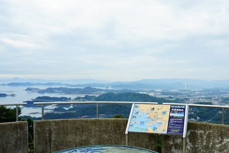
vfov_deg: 33.7
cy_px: 110
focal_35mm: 39
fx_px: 248
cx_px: 136
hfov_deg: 49.2
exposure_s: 1/200
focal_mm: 24
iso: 100
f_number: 7.1
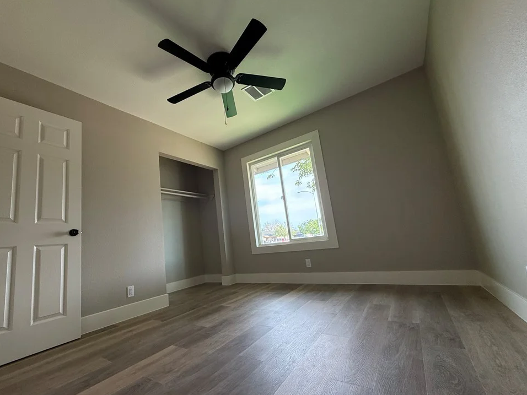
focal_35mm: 15
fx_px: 228
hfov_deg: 98.0
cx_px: 246
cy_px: 207
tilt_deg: +9.7
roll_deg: +6.7
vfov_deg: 81.7
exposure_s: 1/99
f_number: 2.2
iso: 125
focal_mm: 2.22
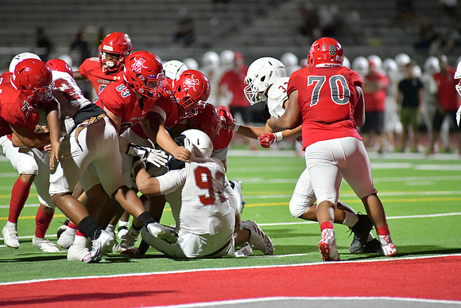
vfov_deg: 4.6
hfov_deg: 6.9
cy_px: 154
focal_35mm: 300
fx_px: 3842
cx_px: 230
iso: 11400
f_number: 4
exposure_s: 1/1250
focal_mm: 300
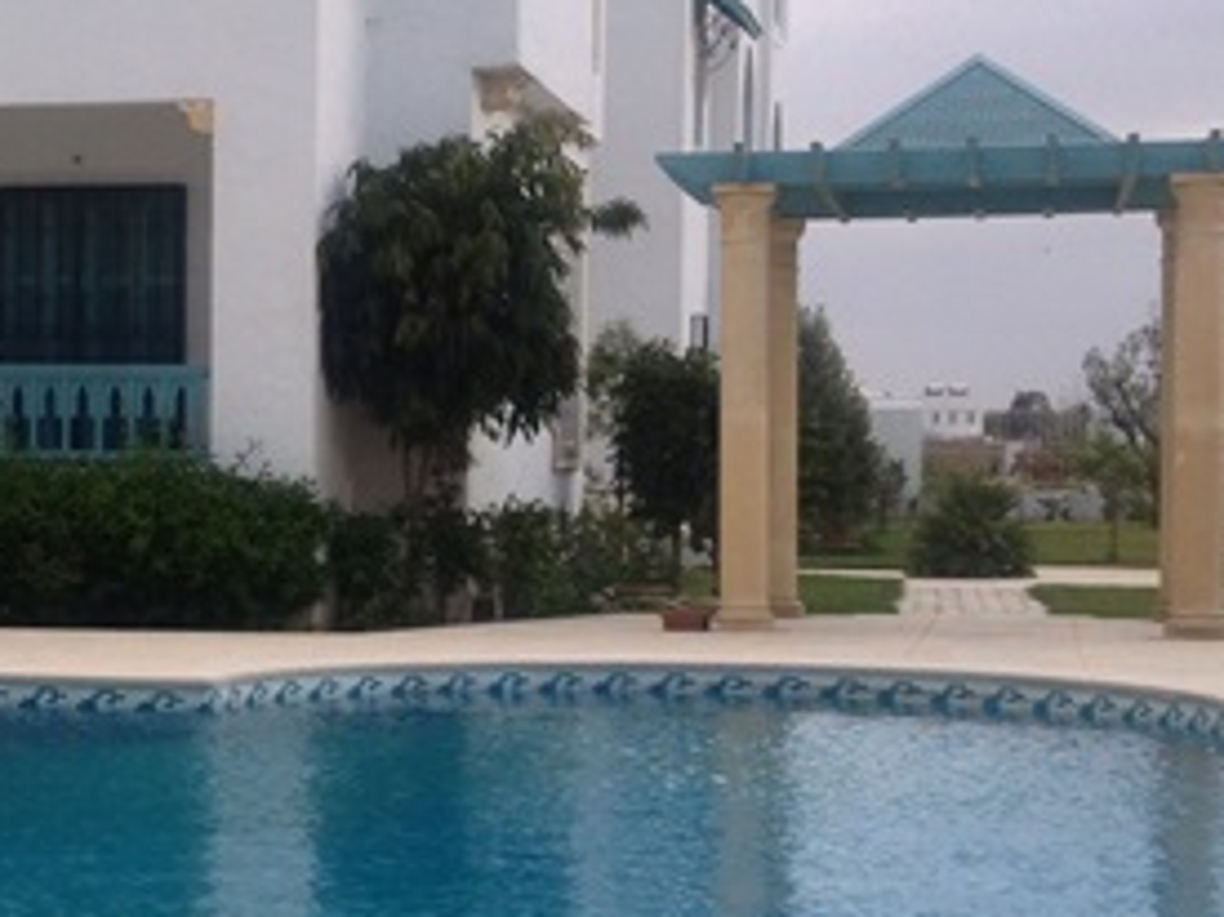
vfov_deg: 14.5
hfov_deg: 18.8
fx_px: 3605
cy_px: 530
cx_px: 45
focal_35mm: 102
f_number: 2.4
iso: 50
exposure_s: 1/525
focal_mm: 4.28
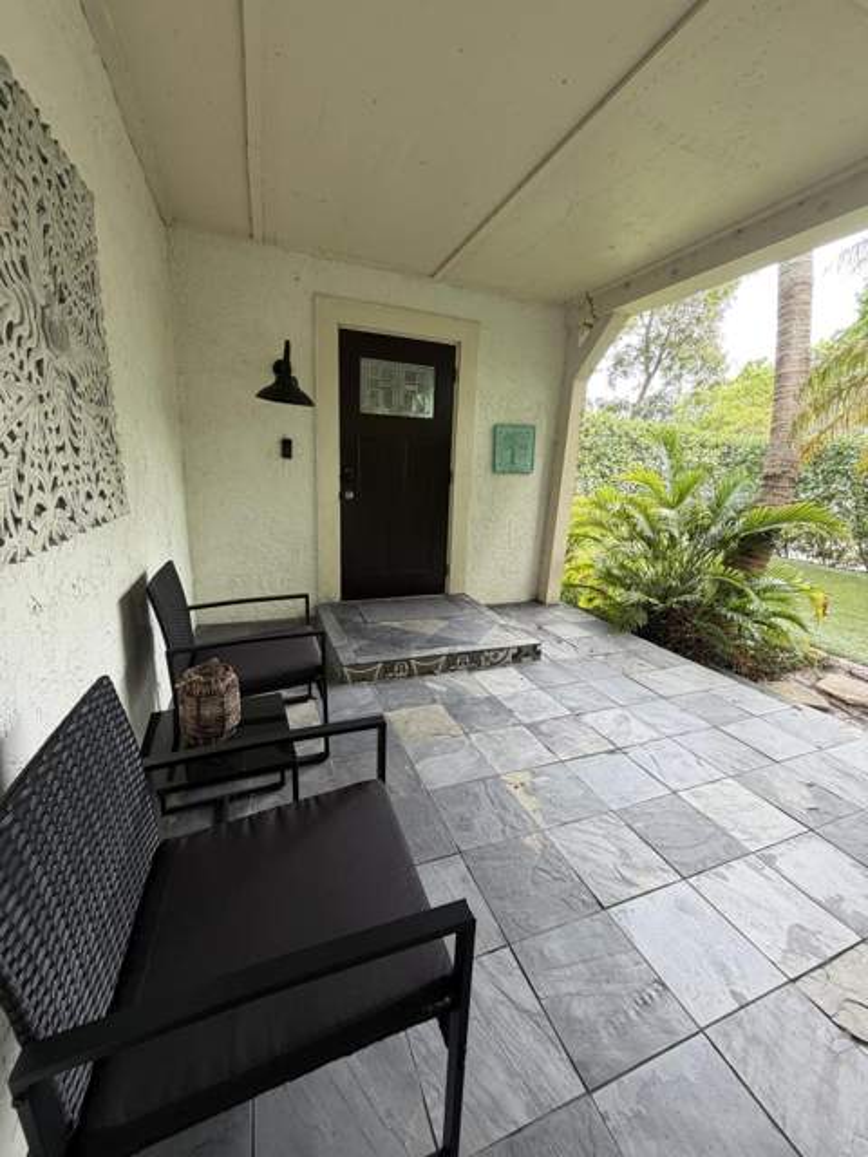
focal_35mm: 14
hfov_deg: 85.7
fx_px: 468
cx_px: 434
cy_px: 578
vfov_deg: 102.1
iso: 125
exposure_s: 1/121
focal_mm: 2.22
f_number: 2.2
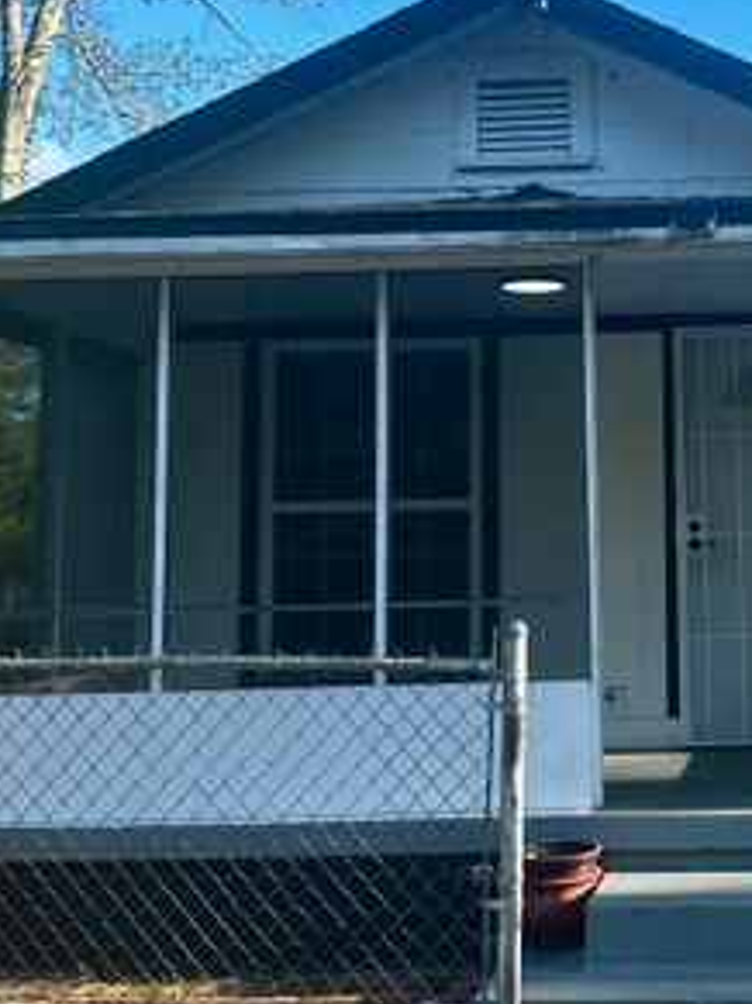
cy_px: 412
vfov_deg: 34.9
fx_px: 1594
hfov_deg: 25.8
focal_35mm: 55
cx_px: 666
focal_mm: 6.86
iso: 80
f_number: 1.78
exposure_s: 1/1664
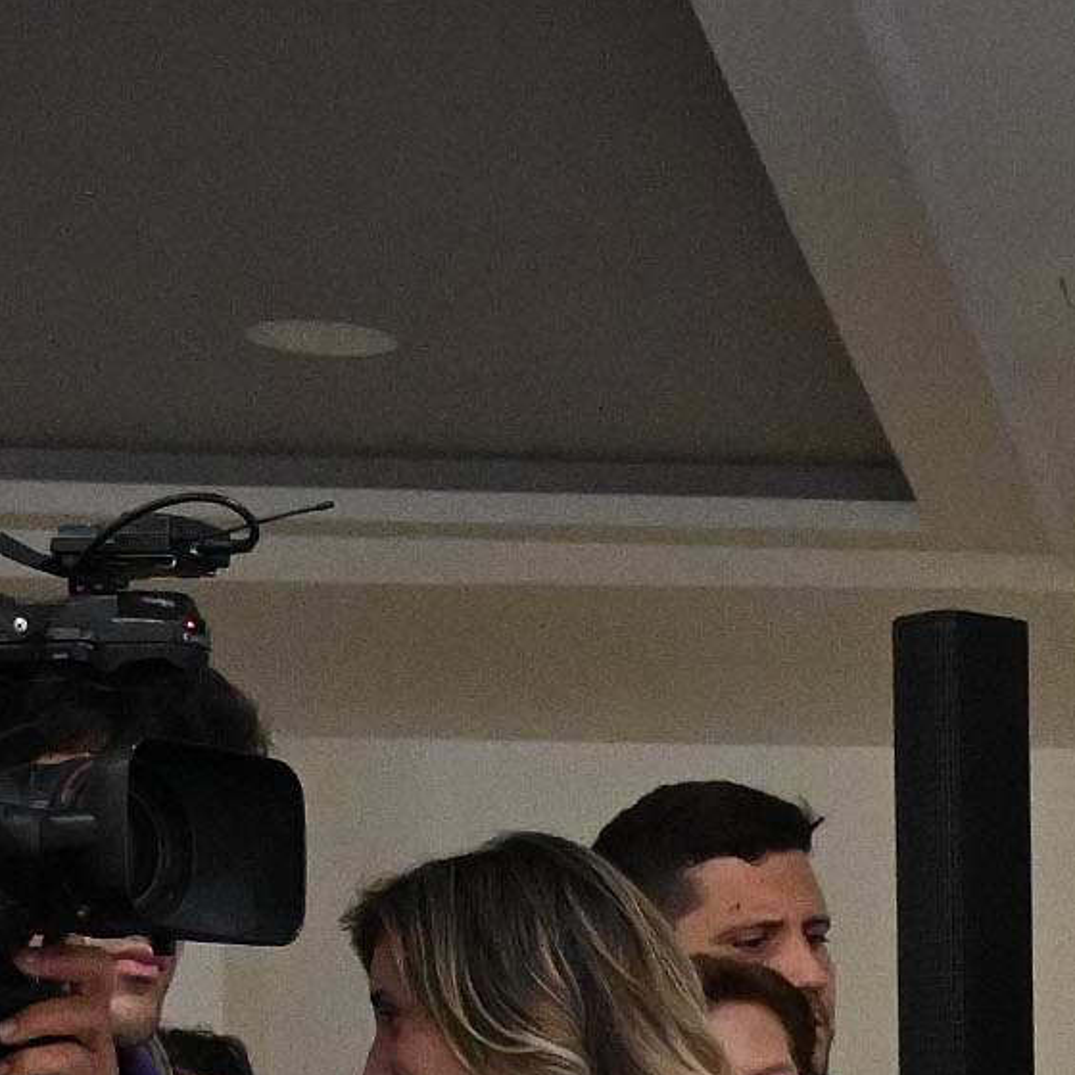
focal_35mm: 175
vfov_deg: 9.6
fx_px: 6138
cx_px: 2354
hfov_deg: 9.2
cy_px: 1860
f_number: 5
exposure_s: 1/200
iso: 8000
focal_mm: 32.5
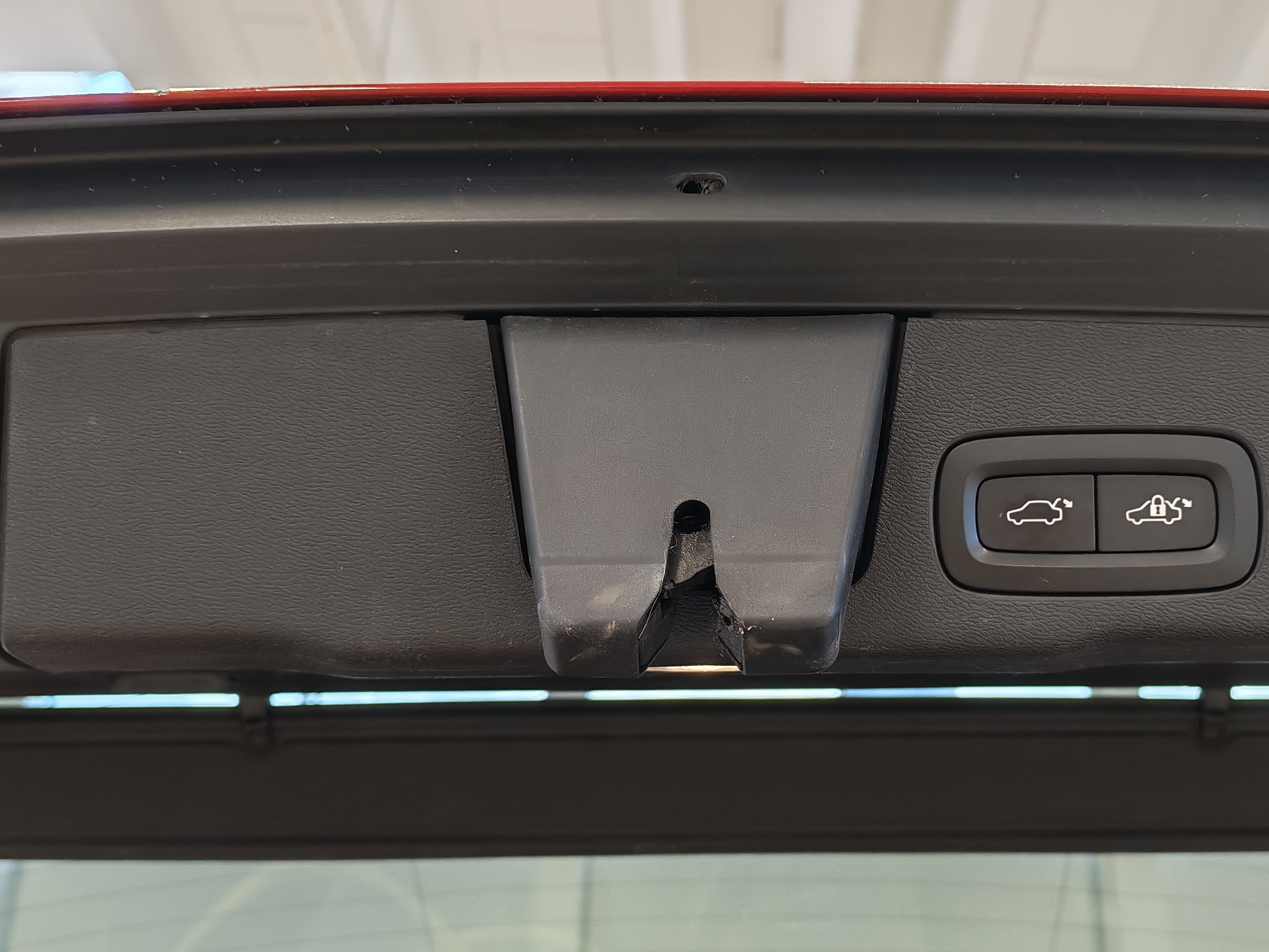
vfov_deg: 34.4
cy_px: 470
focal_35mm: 42
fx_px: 1540
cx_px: 773
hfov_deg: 44.5
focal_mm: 6.12
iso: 800
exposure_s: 1/100
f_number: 1.9
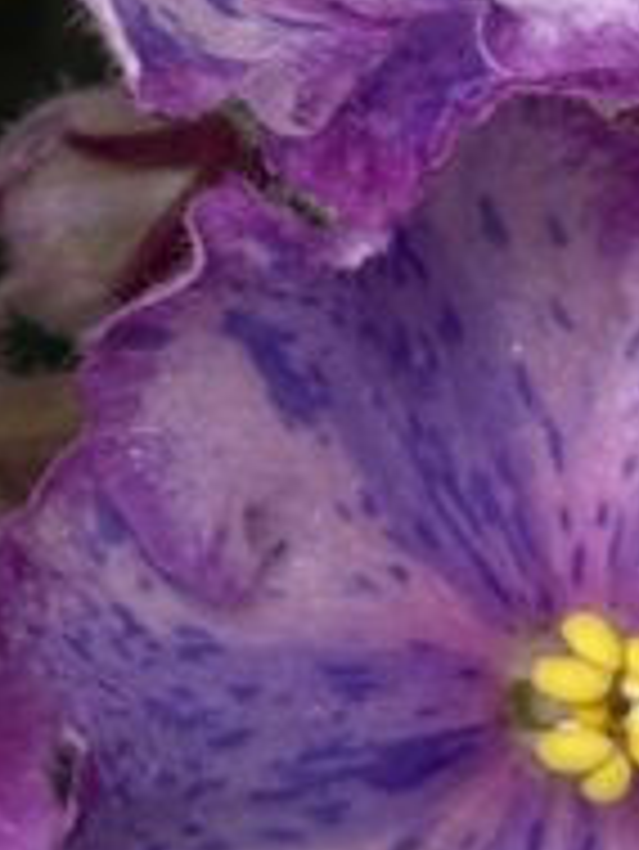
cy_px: -549
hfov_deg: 5.3
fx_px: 6908
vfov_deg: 6.9
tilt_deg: -34.3
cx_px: -261
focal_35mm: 281
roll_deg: +1.8
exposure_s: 1/133
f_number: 1.6
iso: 32
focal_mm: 5.96
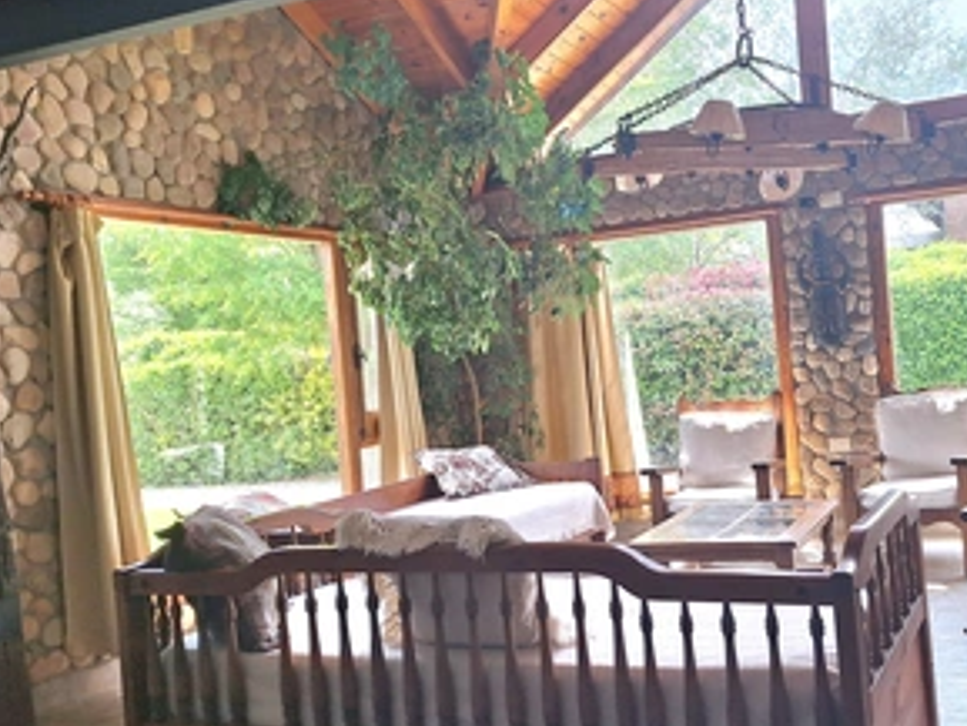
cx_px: 652
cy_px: 345
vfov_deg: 40.7
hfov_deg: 51.5
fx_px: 978
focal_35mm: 35
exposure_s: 1/263
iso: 40
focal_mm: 5.54
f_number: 1.8
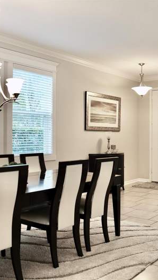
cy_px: 139
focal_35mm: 38
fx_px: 283
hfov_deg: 31.1
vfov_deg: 52.8
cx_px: 98
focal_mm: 24
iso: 500
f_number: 3.5
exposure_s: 1/40
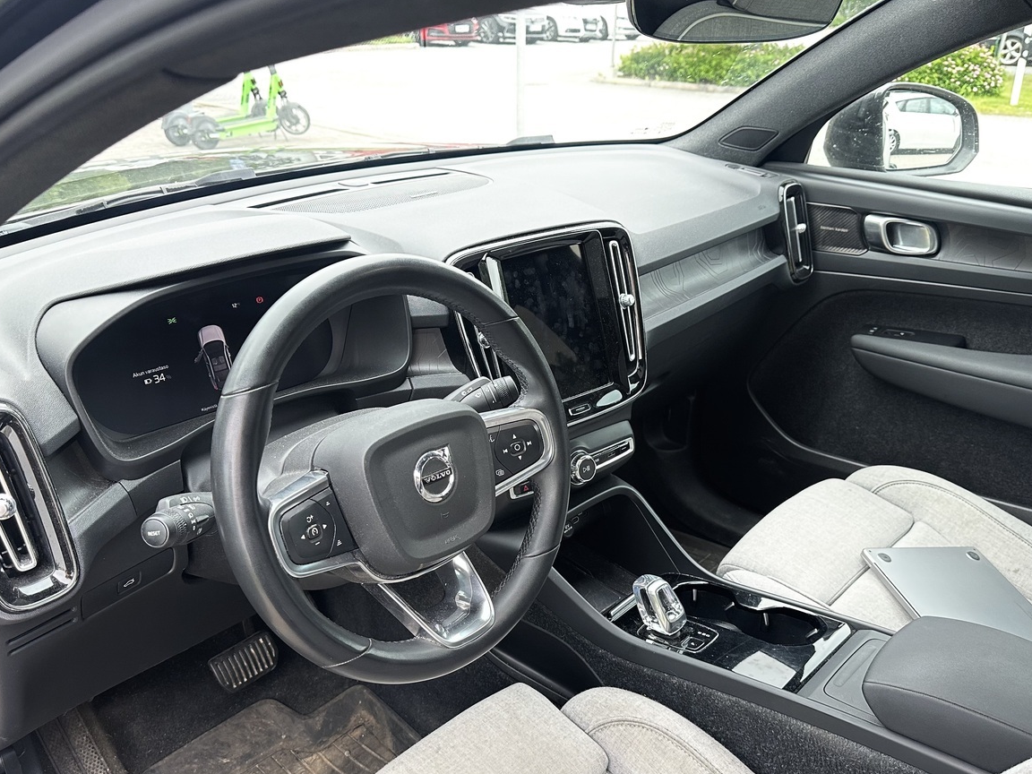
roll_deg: -0.3
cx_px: 528
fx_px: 894
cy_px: 464
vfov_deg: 46.5
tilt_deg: -28.9
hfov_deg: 60.0
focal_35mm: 30
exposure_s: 1/74
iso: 250
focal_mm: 6.86
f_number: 1.78
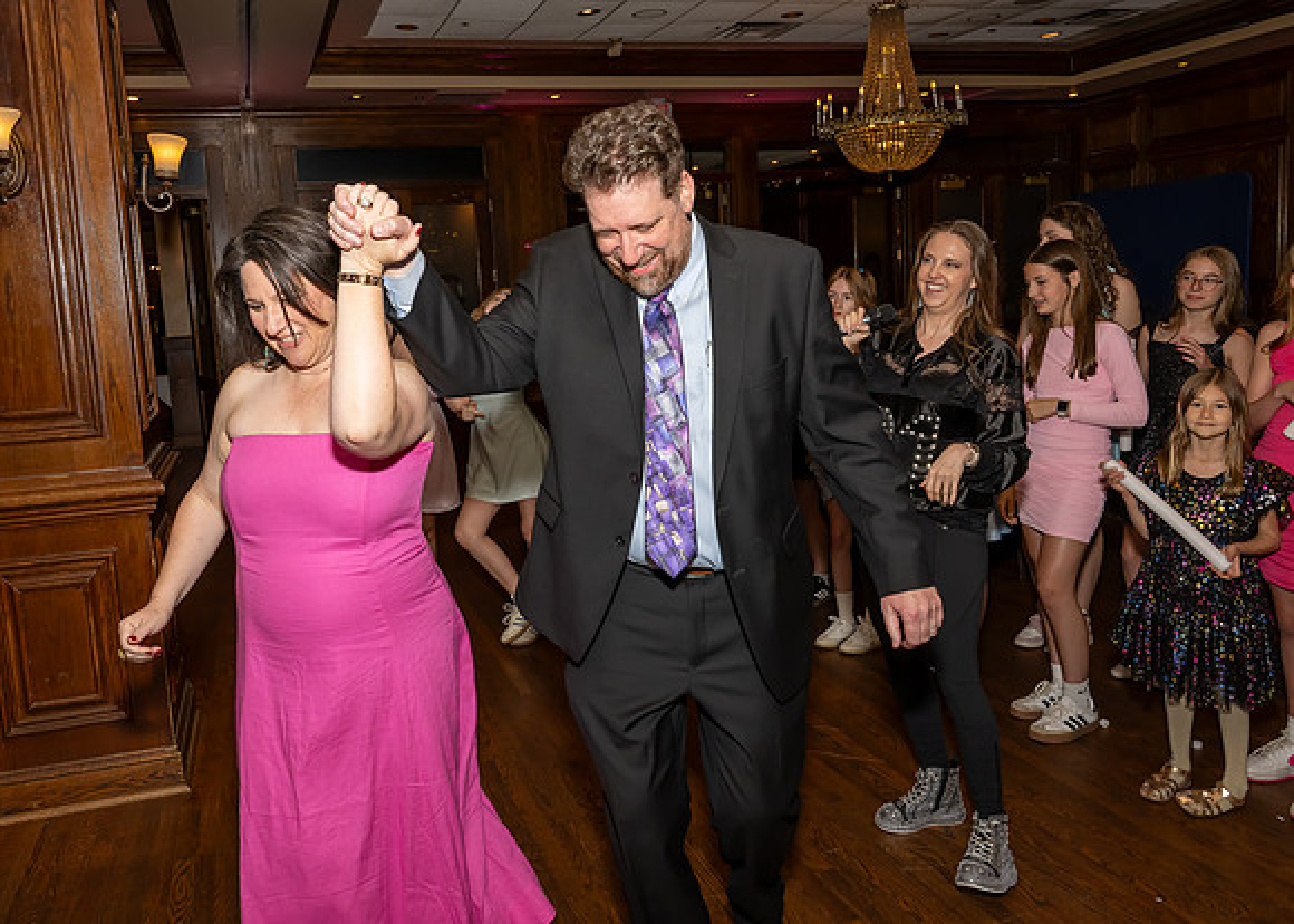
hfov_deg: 64.0
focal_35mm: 28
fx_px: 1030
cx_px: 571
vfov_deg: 48.2
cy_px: 409
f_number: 8
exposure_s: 1/250
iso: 640
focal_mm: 24
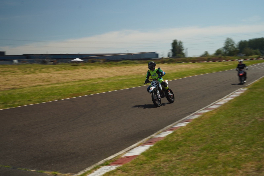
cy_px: 88
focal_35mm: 49
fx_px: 359
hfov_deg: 40.4
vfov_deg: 27.5
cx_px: 132
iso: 200
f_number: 8
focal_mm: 49
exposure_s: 1/80
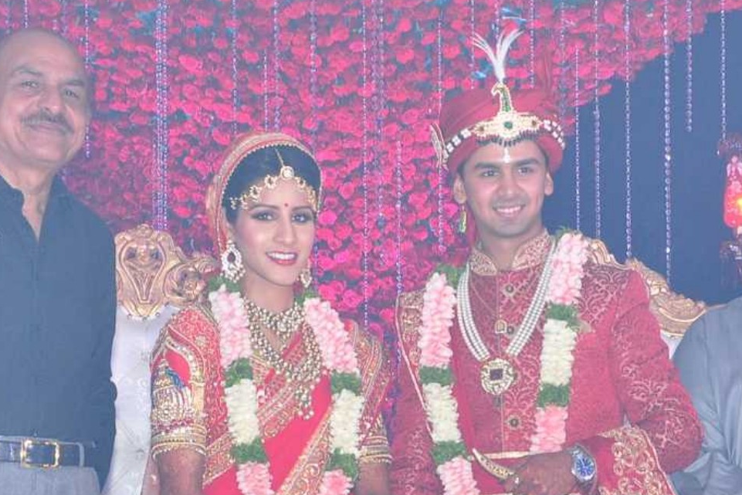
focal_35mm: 169
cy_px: 511
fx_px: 3484
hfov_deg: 12.2
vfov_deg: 8.1
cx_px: 405
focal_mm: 48
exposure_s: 1/125
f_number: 7.1
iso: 640
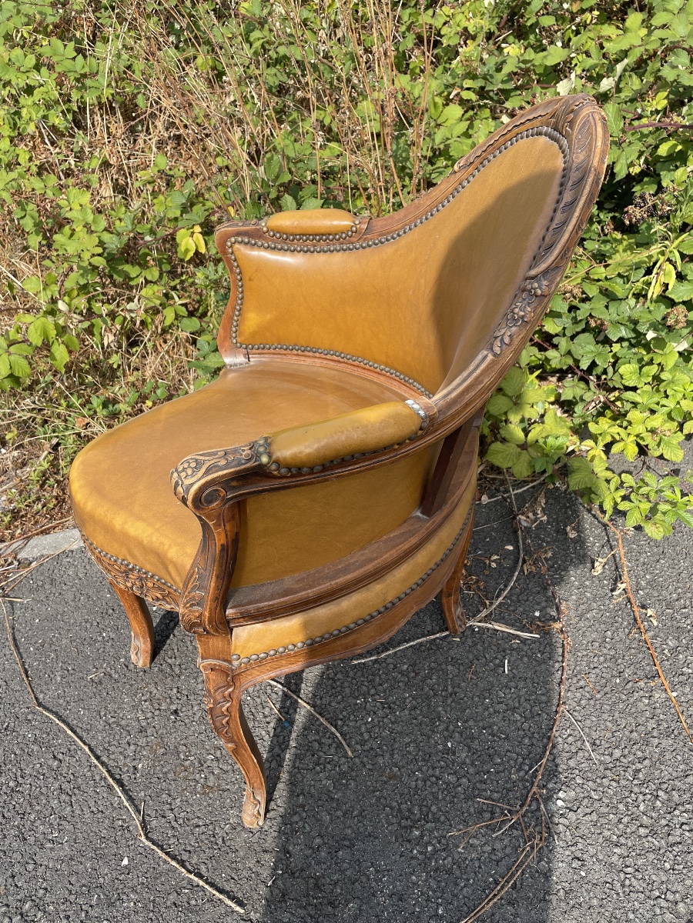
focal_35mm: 26
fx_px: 694
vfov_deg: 67.3
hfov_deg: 53.1
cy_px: 462
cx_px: 346
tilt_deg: -36.6
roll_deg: +1.5
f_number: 1.6
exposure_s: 1/1490
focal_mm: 4.2
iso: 32
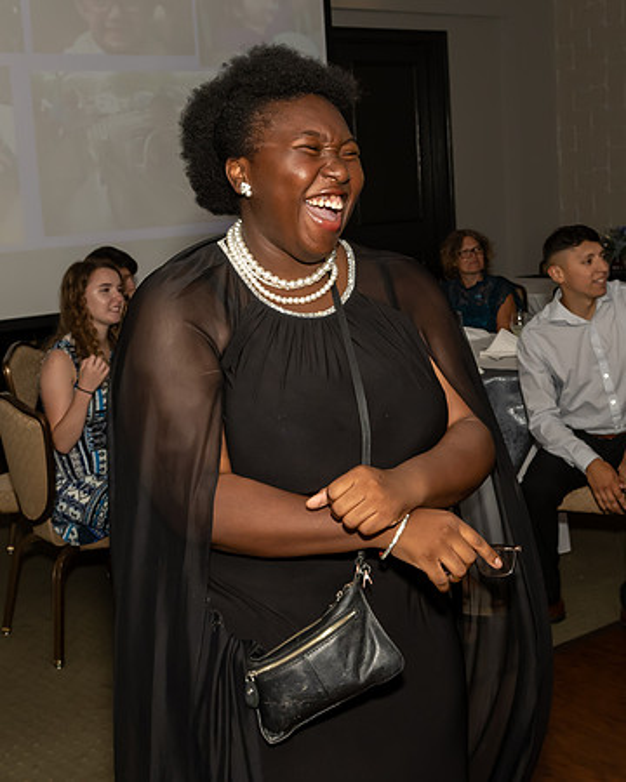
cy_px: 351
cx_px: 398
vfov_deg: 33.2
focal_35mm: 57
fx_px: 1310
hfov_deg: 26.8
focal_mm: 20
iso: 1000
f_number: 7.1
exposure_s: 1/250
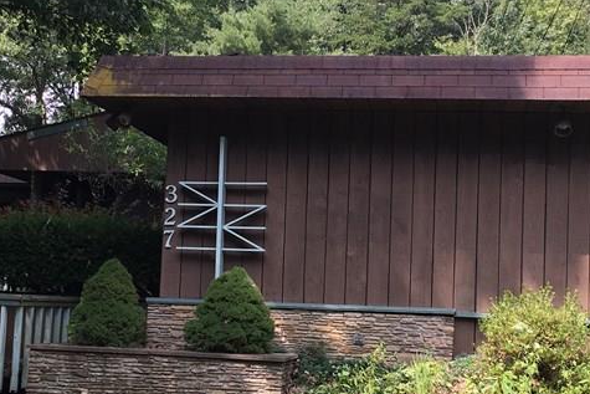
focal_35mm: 65
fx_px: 1066
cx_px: 247
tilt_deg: +4.7
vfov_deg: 20.9
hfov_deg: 30.9
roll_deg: -1.8
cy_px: 214
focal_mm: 4.15
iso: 25
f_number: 2.2
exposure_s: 1/460
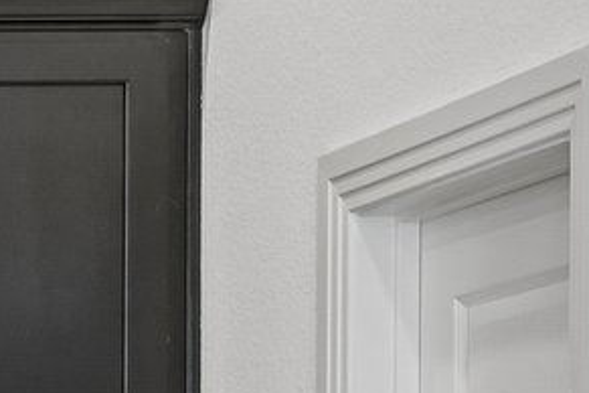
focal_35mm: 211
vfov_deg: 6.3
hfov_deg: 8.3
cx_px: -1172
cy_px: 751
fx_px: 3452
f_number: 8
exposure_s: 1/13
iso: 400
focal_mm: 30
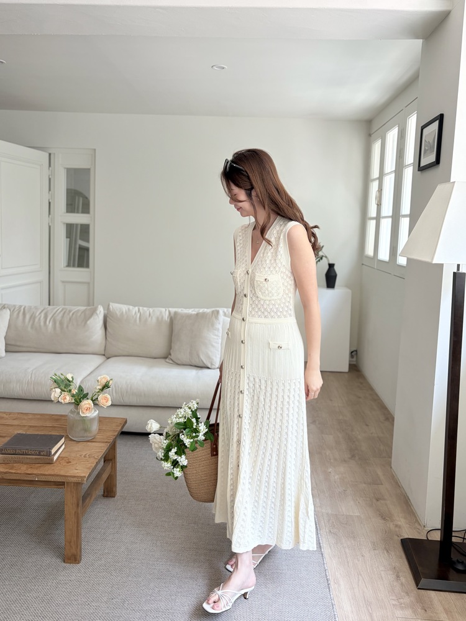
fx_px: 467
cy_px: 310
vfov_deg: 67.3
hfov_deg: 53.1
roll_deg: -2.6
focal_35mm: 26
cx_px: 233
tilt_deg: -7.1
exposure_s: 1/122
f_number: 1.6
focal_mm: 5.96
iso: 64
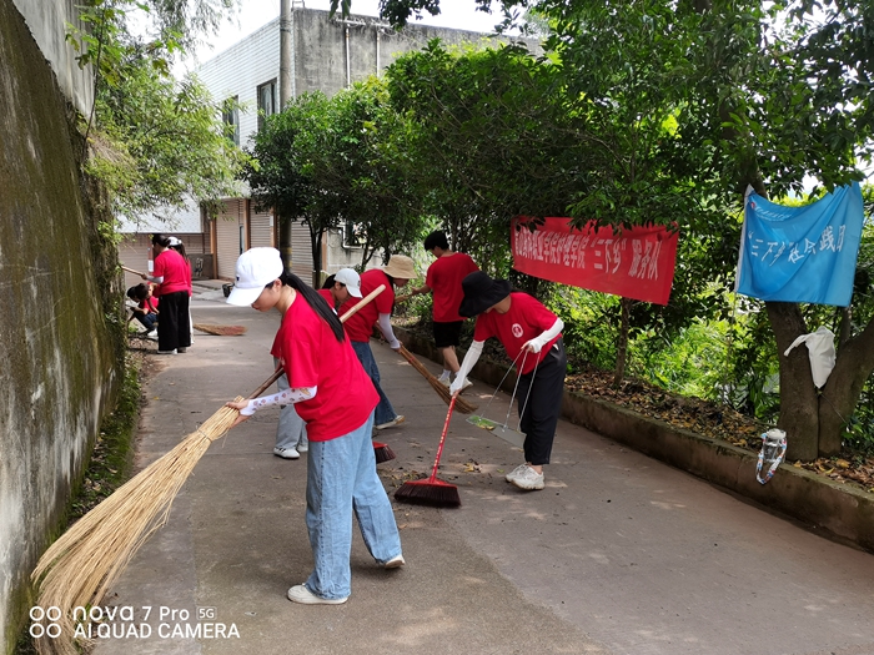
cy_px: 328
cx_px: 437
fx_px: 833
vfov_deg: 42.9
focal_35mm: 33
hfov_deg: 55.4
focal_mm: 5.58
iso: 50
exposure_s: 1/239
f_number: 1.8
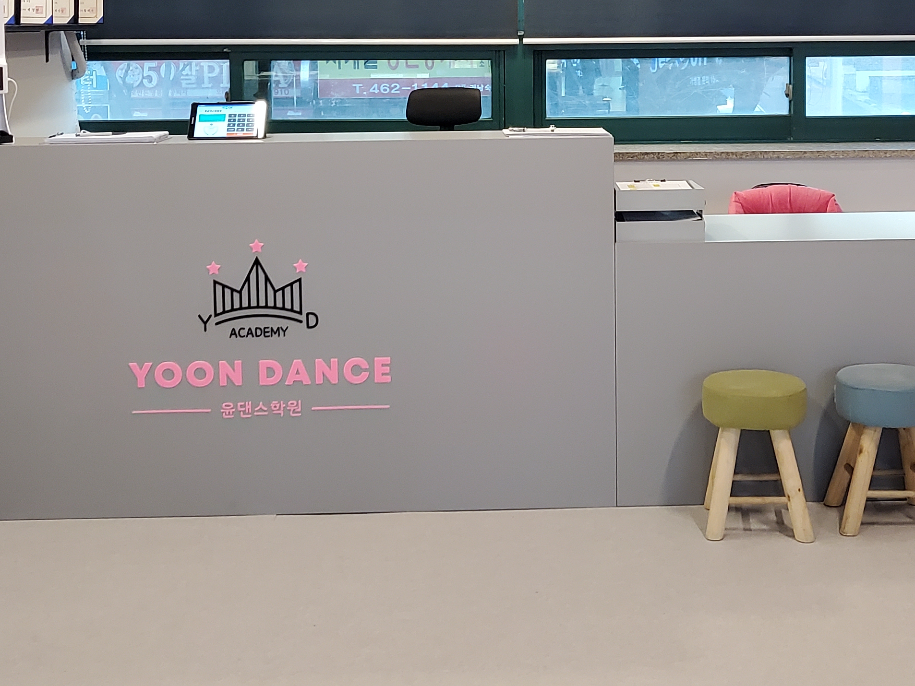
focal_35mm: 55
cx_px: 526
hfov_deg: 34.9
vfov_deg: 26.0
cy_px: 127
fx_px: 1454
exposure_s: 1/60
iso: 200
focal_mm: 4.25
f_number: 1.8
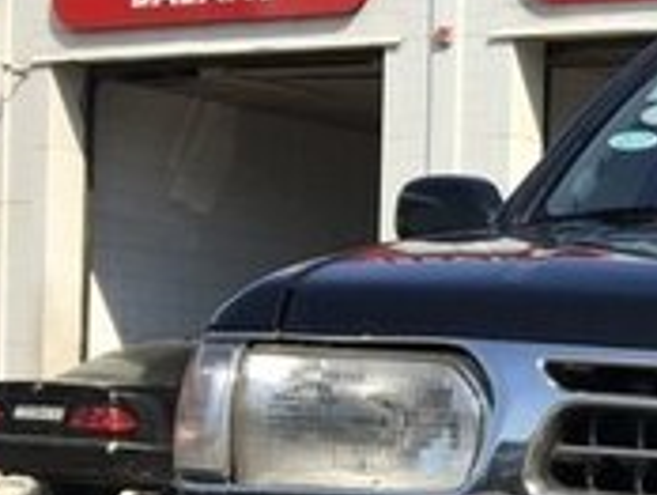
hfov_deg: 15.6
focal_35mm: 110
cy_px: 554
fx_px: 2091
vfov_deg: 13.2
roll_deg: -2.3
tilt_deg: -3.3
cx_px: 1129
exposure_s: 1/1637
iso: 25
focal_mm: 4.15
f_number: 2.2
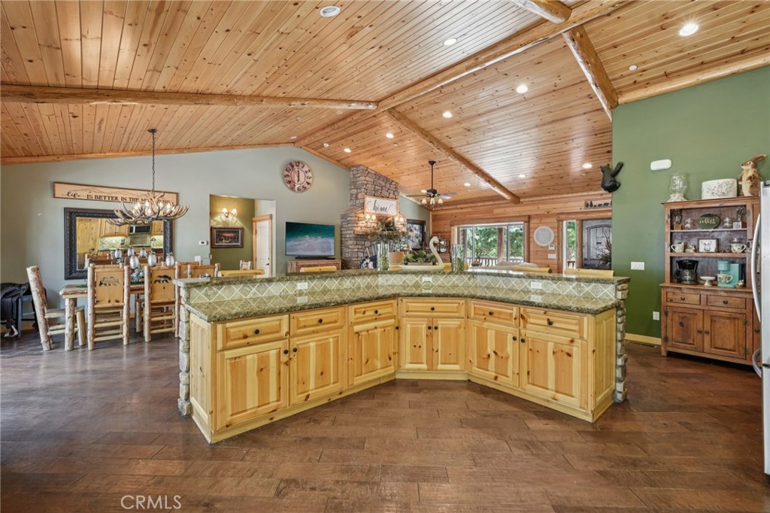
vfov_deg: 73.7
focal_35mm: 16
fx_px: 342
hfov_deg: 96.8
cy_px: 256
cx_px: 385
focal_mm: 16
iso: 400
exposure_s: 1/3.33
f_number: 8
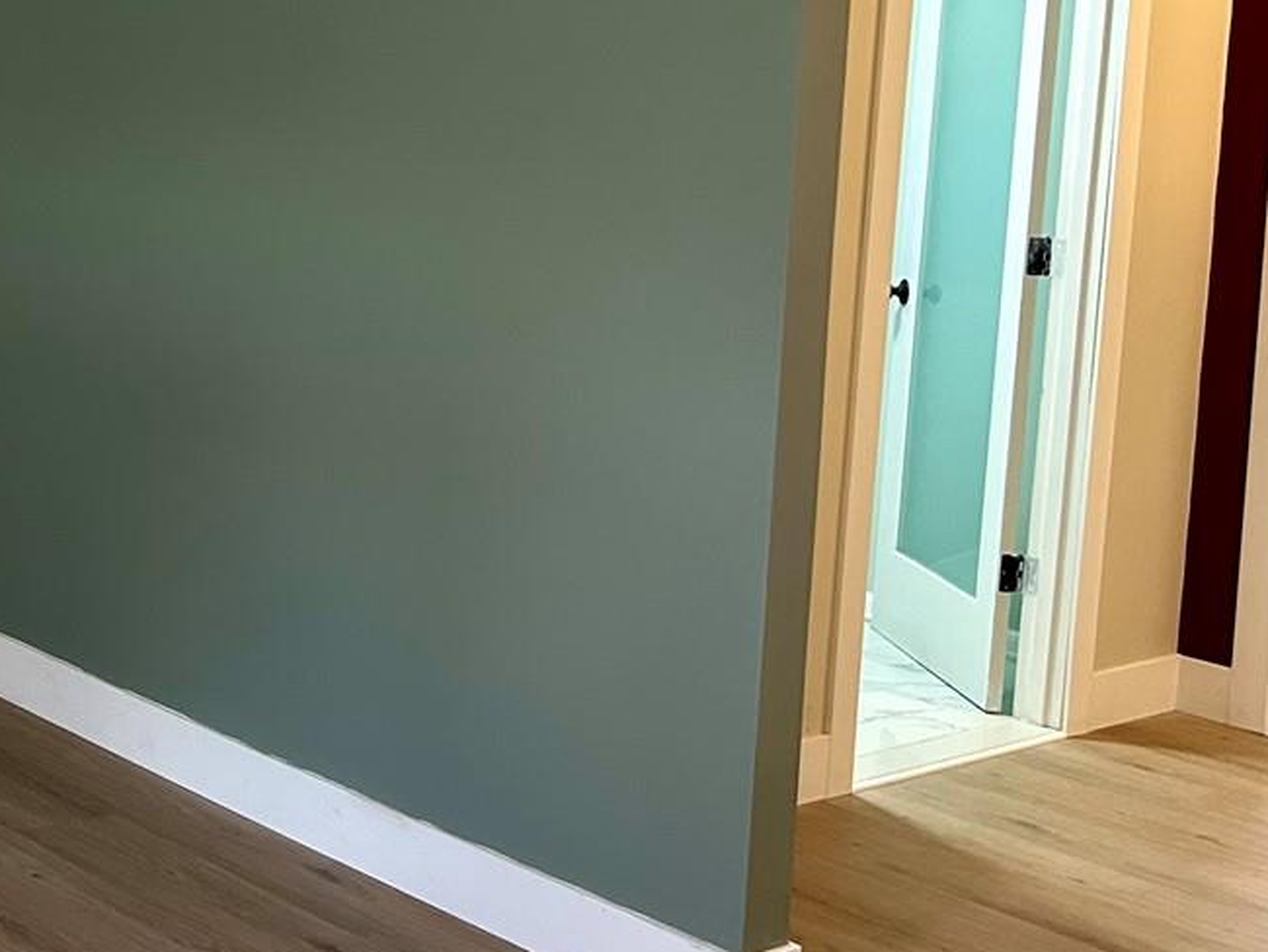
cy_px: 170
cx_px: 53
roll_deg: -2.3
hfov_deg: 28.7
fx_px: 2345
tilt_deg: -3.5
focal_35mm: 64
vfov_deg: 22.6
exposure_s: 1/60
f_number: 1.5
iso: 320
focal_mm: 5.7
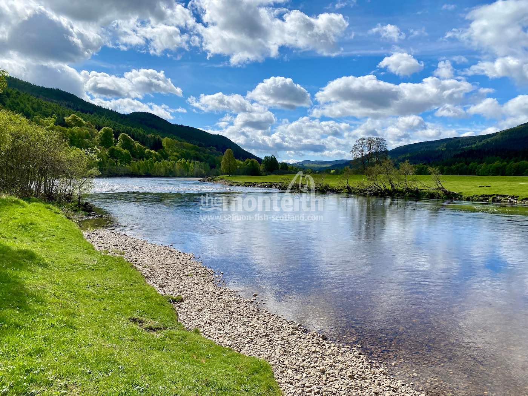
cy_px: 198
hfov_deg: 67.3
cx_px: 264
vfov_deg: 53.1
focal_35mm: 26
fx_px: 397
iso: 32
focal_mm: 4.25
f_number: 1.8
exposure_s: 1/5495
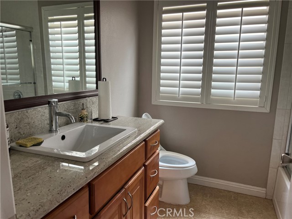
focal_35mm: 26
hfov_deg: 67.3
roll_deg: -1.6
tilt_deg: -11.8
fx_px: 219
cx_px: 146
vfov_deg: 53.1
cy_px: 110
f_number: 1.6
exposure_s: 1/122
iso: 125
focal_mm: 5.1
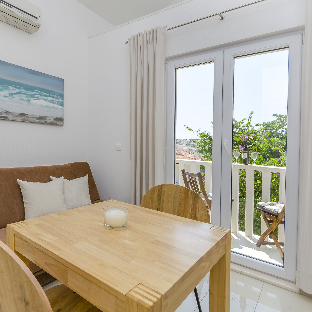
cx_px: 96
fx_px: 228
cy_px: 156
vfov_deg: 68.8
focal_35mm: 22
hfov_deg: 66.4
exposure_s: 1/200
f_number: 9
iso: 160
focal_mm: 11.5
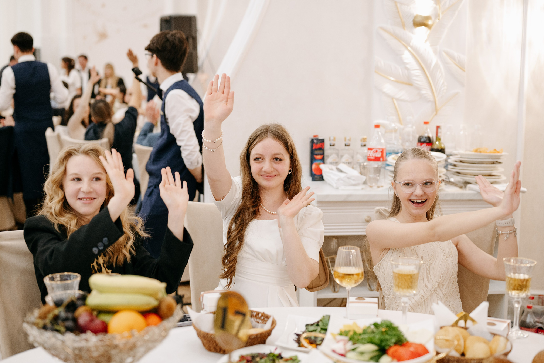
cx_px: 272
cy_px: 182
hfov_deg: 39.0
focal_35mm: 51
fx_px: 767
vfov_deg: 26.6
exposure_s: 1/320
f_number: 2.5
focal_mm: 50
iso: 2000
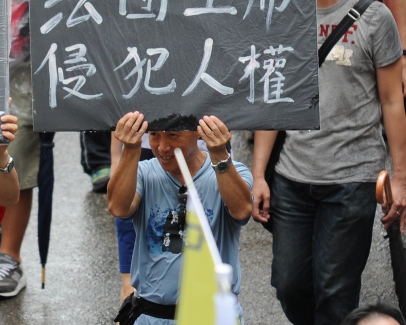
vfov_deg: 2.0
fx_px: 9418
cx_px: 83
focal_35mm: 784
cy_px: -63
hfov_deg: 2.5
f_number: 4
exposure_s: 1/200
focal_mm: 200
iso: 320
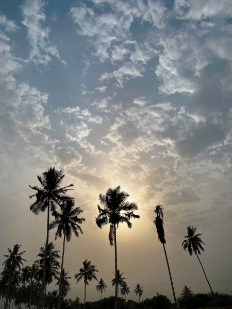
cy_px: 154
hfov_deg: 53.1
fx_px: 232
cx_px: 116
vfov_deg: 67.3
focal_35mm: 26
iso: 32
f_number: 1.8
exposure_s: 1/7692
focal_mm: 4.25
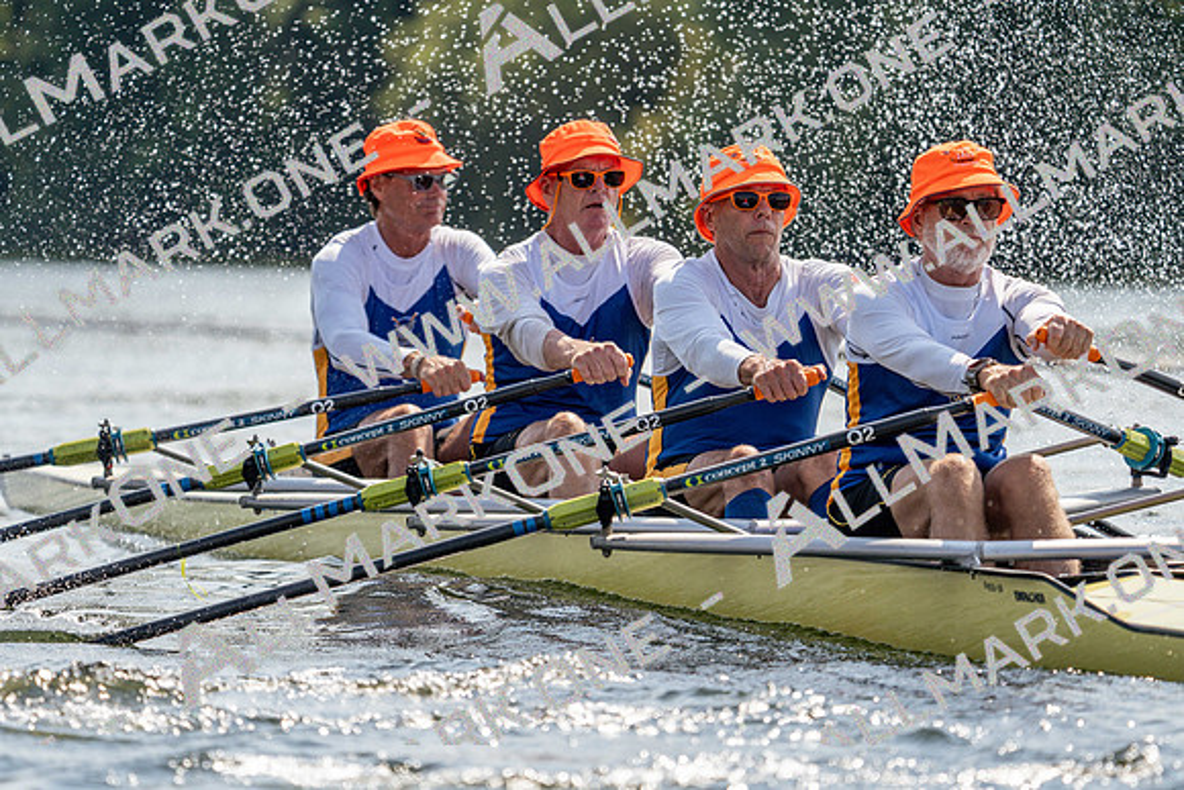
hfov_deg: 6.6
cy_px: 395
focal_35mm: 312
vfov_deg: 4.4
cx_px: 592
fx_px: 10263
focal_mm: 312
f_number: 6.3
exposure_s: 1/1600
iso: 250
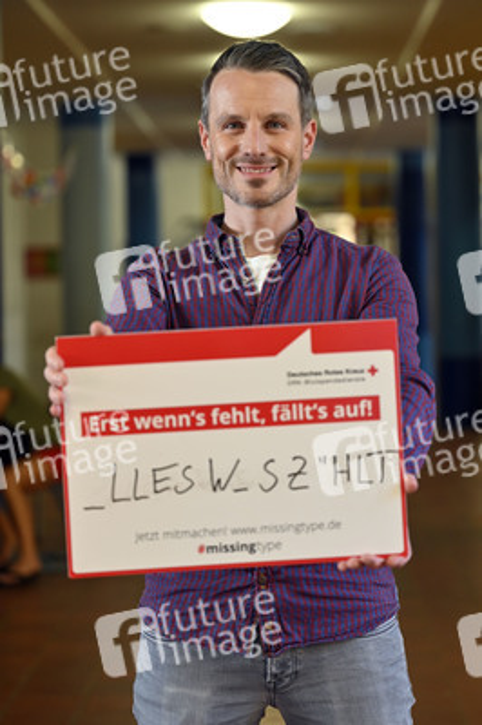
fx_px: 1569
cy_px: 362
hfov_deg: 17.5
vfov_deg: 26.0
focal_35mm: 78
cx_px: 241
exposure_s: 1/250
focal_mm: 78
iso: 1000
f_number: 2.8
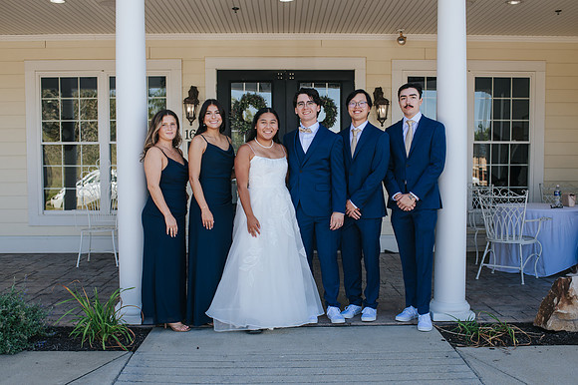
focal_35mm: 40
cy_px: 217
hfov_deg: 48.7
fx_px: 639
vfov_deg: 33.5
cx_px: 297
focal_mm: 35
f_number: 3.5
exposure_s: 1/320
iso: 140
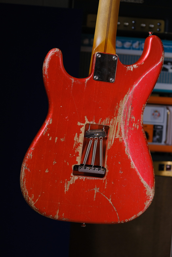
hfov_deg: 21.2
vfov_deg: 31.4
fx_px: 459
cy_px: 128
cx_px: 86
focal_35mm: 64
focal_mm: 42.5
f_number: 4
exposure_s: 1/180
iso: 800
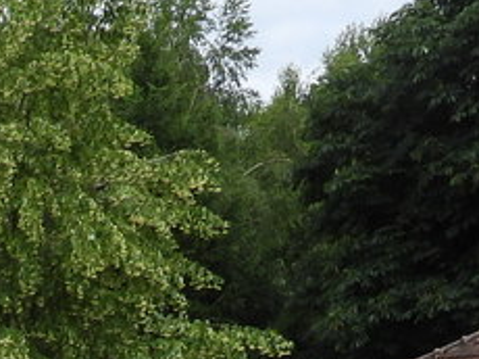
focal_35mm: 230
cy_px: 818
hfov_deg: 8.4
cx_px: -327
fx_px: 3179
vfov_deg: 6.2
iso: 100
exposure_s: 1/1000
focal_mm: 7.9
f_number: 3.2
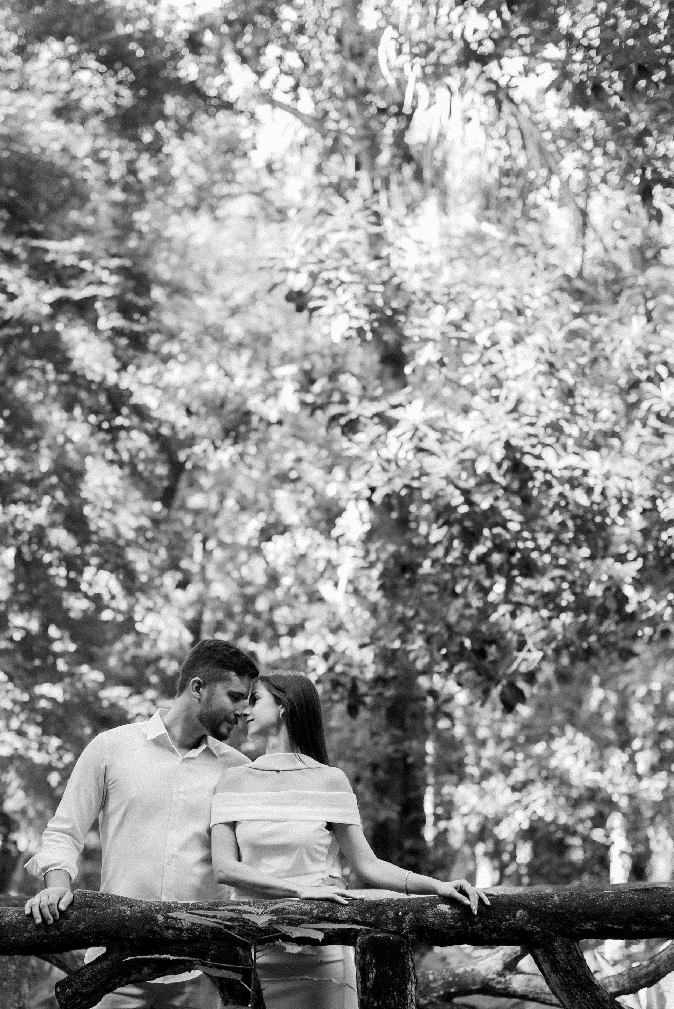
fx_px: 1963
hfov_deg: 19.4
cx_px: 228
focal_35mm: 70
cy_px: 584
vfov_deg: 28.8
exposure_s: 1/200
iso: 400
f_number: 2.2
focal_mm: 50
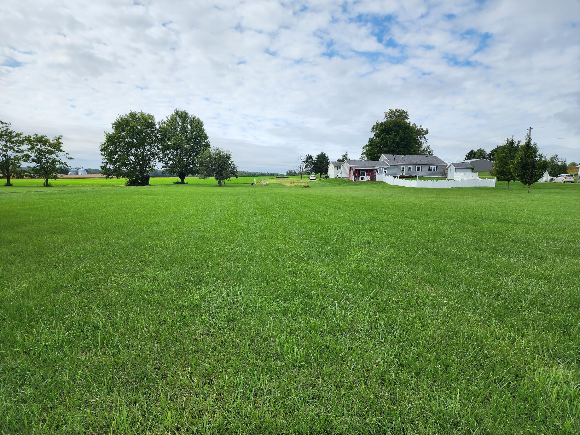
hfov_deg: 73.9
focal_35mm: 23
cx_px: 290
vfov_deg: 58.9
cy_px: 218
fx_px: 385
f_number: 1.8
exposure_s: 1/1332
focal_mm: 6.4
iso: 12
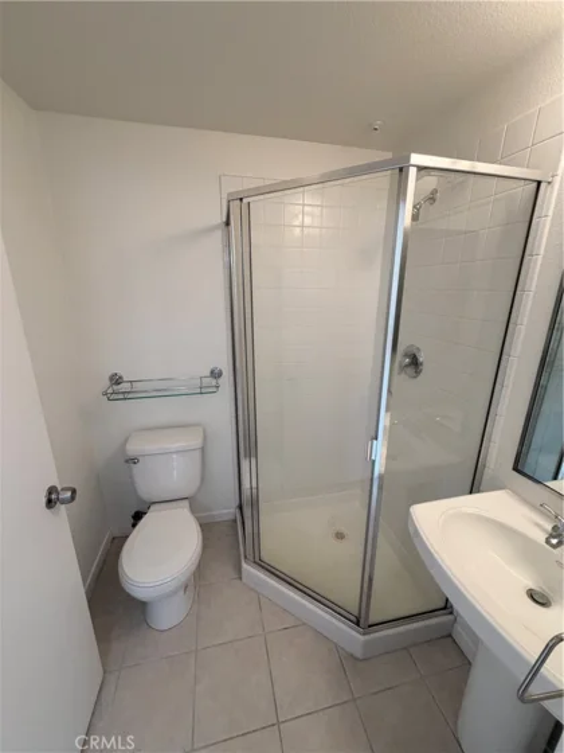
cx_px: 282
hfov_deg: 85.7
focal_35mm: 14
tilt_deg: -16.3
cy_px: 376
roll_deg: -0.4
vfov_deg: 102.1
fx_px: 304
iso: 160
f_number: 2.2
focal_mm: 2.22
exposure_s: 1/120
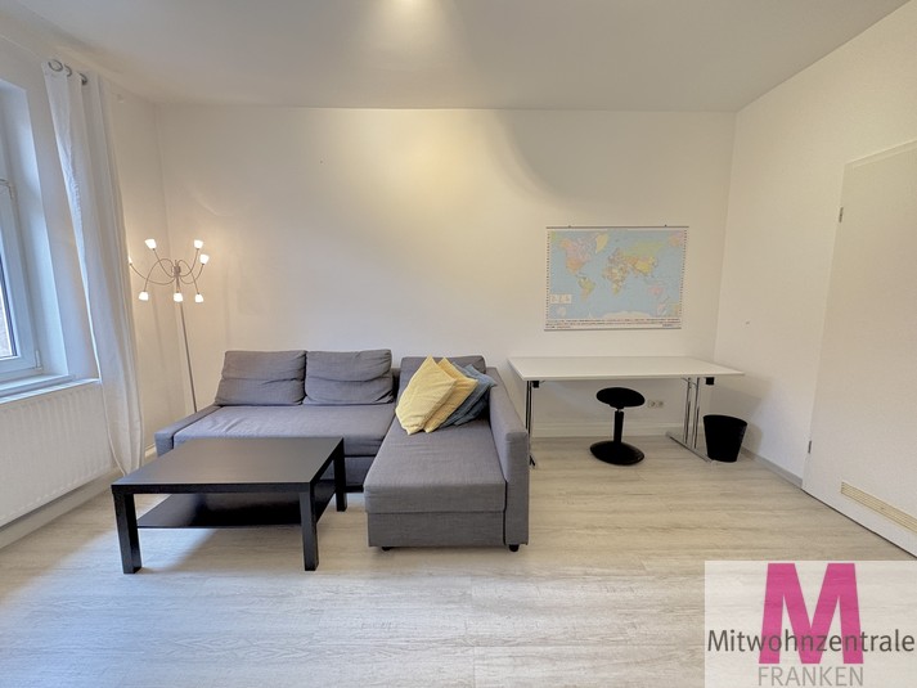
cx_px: 458
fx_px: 371
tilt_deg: -7.3
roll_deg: +0.5
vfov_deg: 85.7
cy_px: 344
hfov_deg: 102.1
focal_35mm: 14
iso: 500
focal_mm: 2.22
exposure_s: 1/50
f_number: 2.2
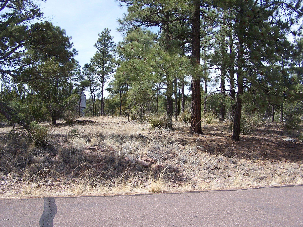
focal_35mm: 38
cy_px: 114
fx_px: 333
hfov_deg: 49.0
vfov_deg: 37.7
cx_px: 152
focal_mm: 6.3
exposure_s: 1/1000
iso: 80
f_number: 2.8
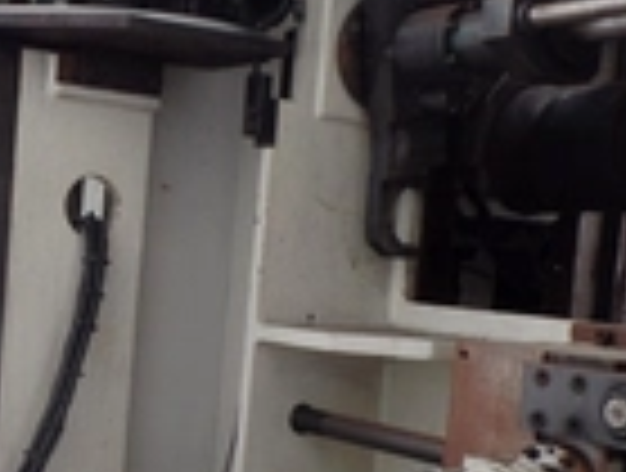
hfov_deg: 28.0
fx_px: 1197
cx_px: 36
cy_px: 351
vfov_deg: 22.2
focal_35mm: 66
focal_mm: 4.1
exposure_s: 1/30
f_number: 2.8
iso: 160
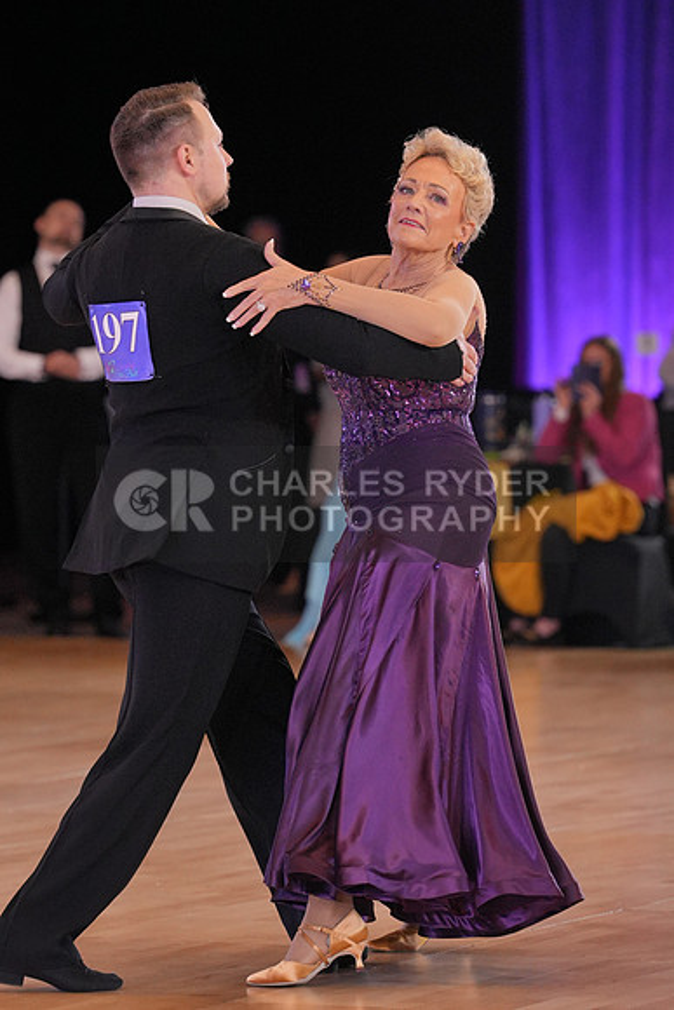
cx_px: 337
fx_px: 6314
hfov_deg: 6.1
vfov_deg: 9.1
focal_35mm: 225
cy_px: 505
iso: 2000
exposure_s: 1/500
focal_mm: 150
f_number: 3.5
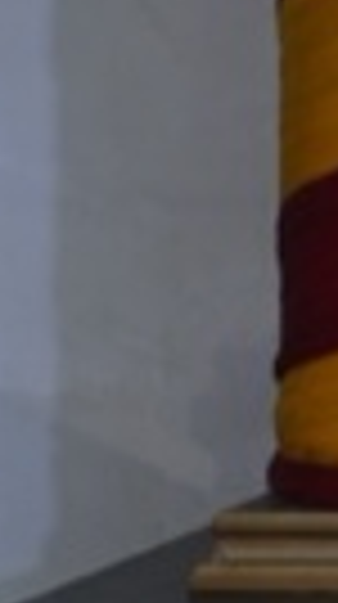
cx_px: 2249
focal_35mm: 305
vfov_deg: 7.0
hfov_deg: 3.4
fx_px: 4878
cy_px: -122
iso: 400
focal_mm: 39
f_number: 6.3
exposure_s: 1/160
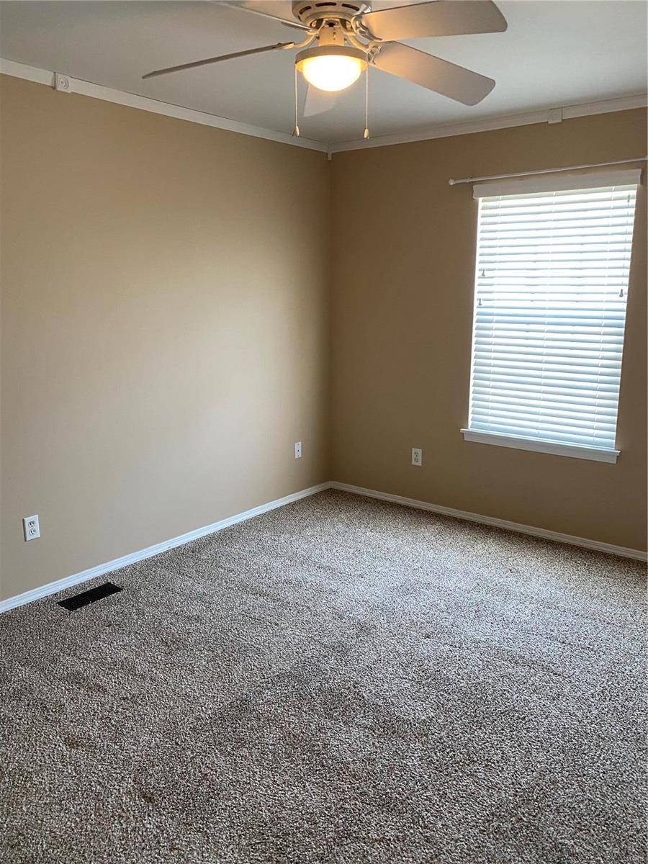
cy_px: 432
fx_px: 649
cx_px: 324
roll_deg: -0.3
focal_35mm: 26
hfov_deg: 53.1
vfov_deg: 67.3
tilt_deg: -11.2
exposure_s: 1/60
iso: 125
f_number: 1.8
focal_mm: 4.25
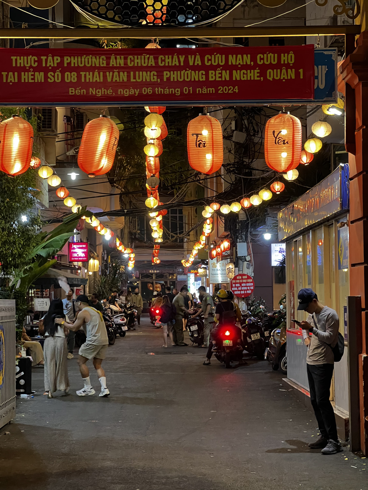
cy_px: 245
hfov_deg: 19.1
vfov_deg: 25.3
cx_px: 184
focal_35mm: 77
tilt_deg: +3.1
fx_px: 1091
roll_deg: +0.9
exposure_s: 1/34
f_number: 2.8
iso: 800
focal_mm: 9
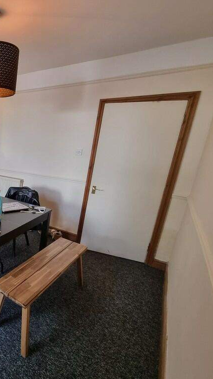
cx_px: -30
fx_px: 191
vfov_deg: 89.6
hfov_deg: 42.9
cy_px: 190
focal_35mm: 19
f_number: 2.2
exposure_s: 1/50
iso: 320
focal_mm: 2.2
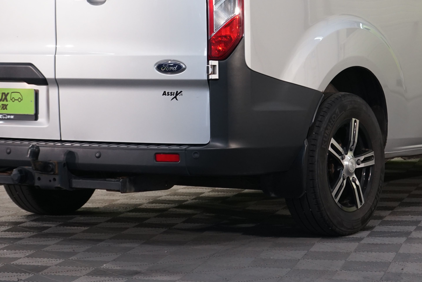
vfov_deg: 9.8
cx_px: 296
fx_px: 1629
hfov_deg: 14.7
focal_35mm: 139
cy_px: 14
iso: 640
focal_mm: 67
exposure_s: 1/40
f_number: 5.6
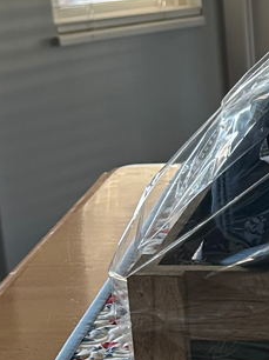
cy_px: 196
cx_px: 463
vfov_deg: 19.3
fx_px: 1058
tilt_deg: -19.3
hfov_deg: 13.2
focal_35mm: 102
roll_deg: -0.4
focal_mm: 5.7
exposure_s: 1/60
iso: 200
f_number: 1.5
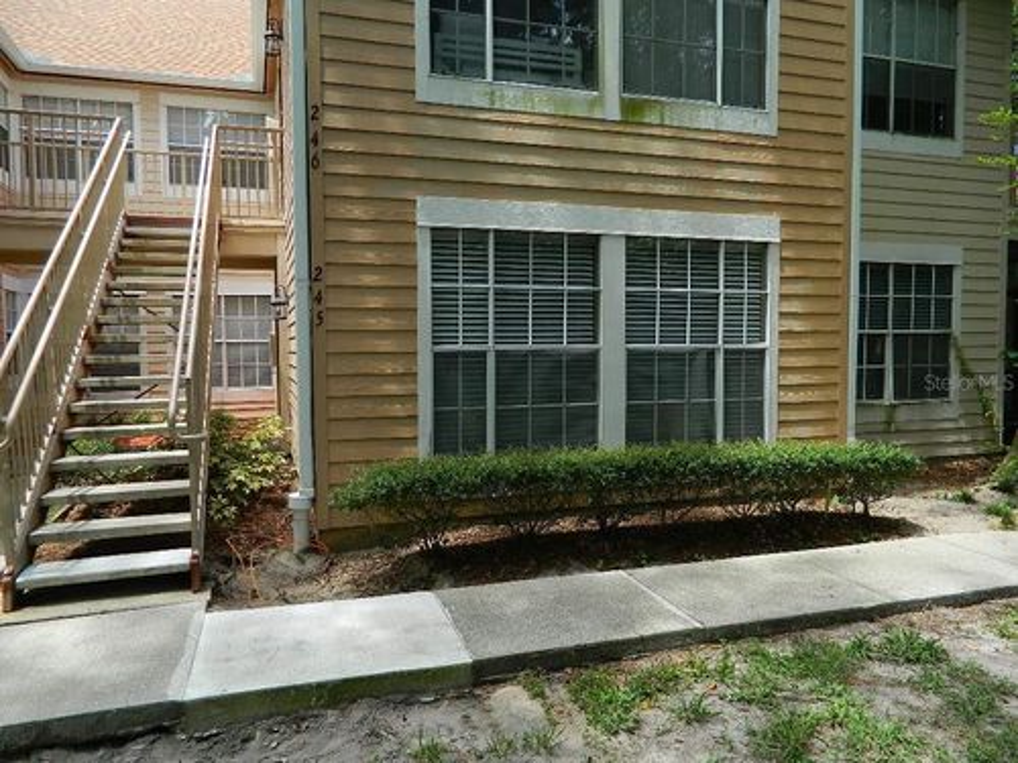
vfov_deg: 54.9
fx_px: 735
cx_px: 509
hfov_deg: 69.4
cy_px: 382
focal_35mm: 25
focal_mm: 4.5
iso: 80
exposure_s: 1/160
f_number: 3.1
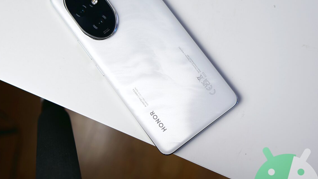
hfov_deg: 51.6
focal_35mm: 39
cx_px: 147
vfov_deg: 30.4
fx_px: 329
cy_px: 70
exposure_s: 1/125
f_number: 2
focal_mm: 16
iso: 200
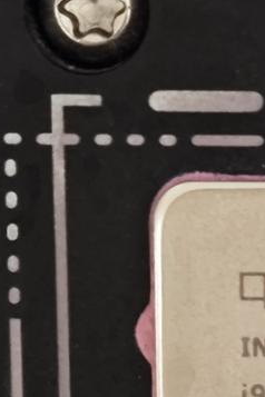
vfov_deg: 7.3
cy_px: 470
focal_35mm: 280
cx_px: 364
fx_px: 3091
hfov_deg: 4.9
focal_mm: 9
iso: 3200
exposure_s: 1/25
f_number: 2
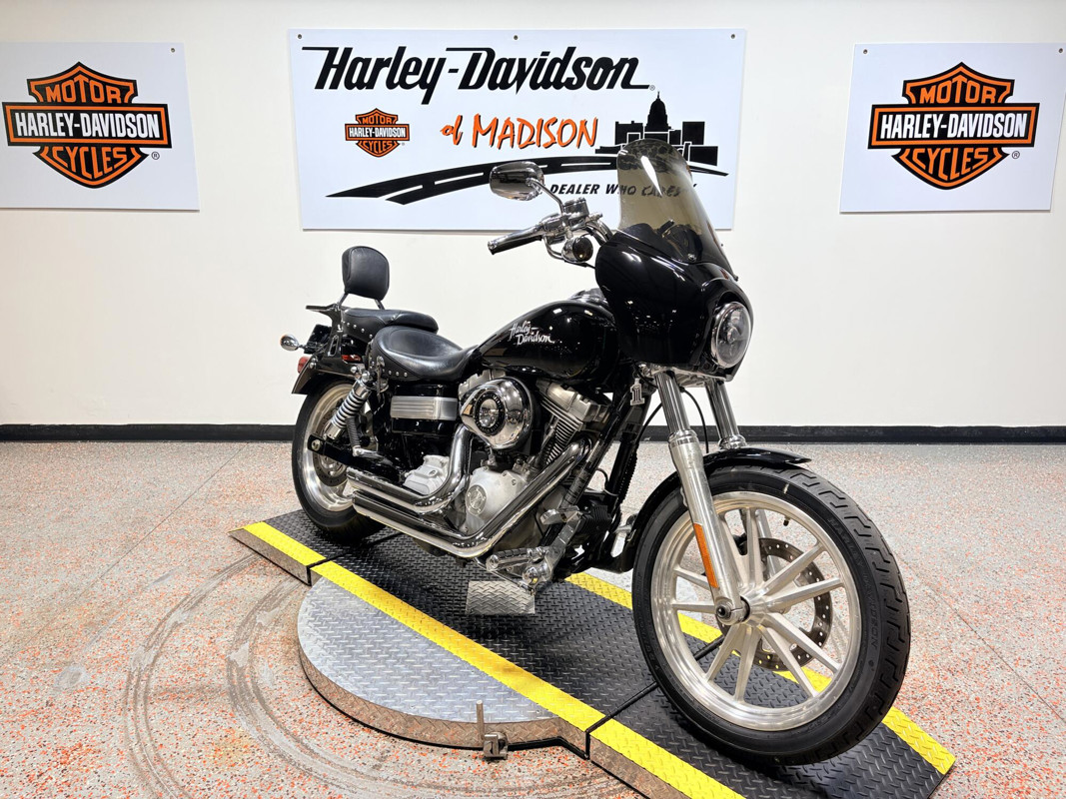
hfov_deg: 67.3
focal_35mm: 26
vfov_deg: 53.1
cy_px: 400
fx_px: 801
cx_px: 533
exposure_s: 1/120
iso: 40
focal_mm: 5.96
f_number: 1.6
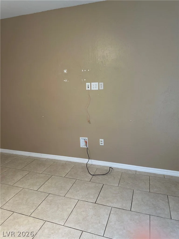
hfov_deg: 56.8
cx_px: 90
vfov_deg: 71.6
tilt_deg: -12.1
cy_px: 120
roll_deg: +1.0
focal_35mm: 24
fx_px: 165
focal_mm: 6.86
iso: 125
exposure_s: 1/60
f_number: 1.78
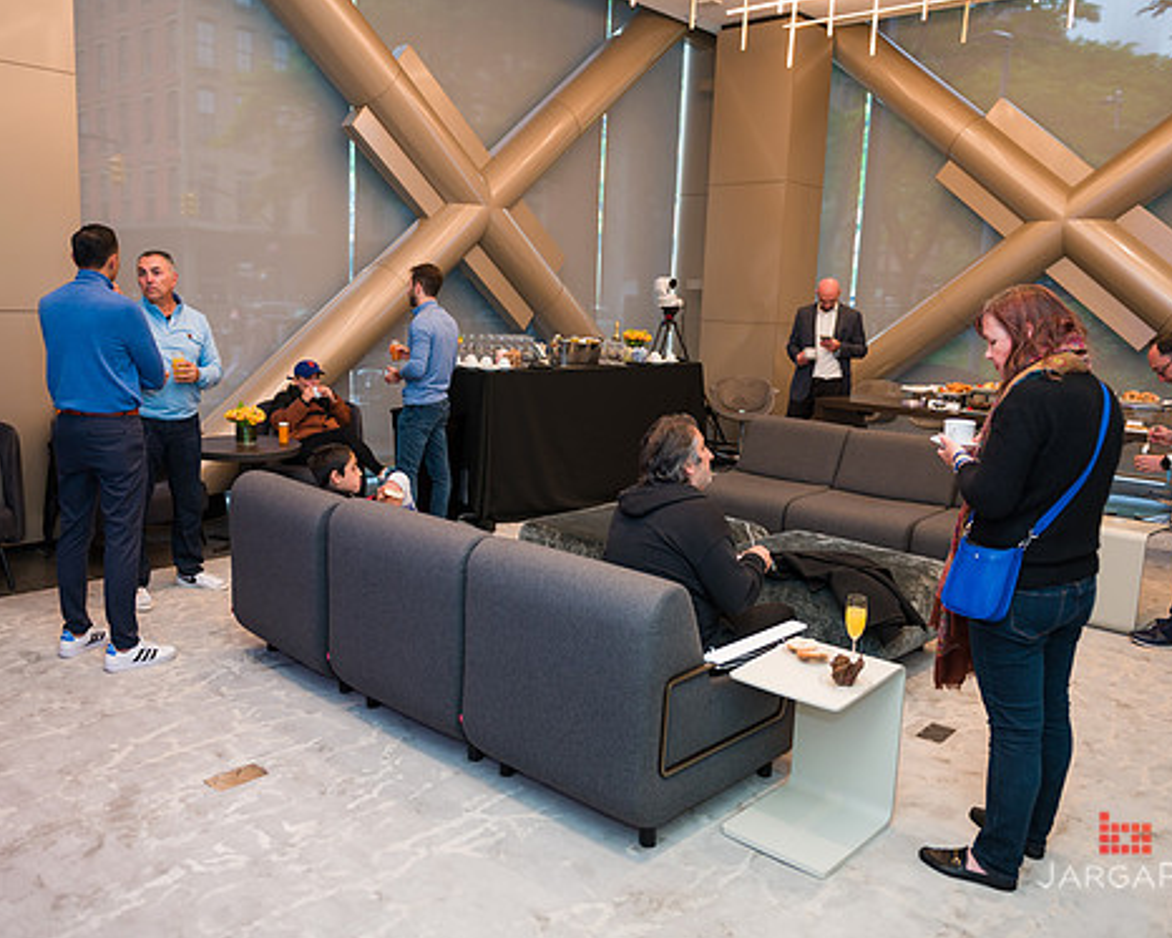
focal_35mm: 28
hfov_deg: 62.1
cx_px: 548
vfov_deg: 51.5
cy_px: 458
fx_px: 971
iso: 400
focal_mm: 24
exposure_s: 1/200
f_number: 3.2
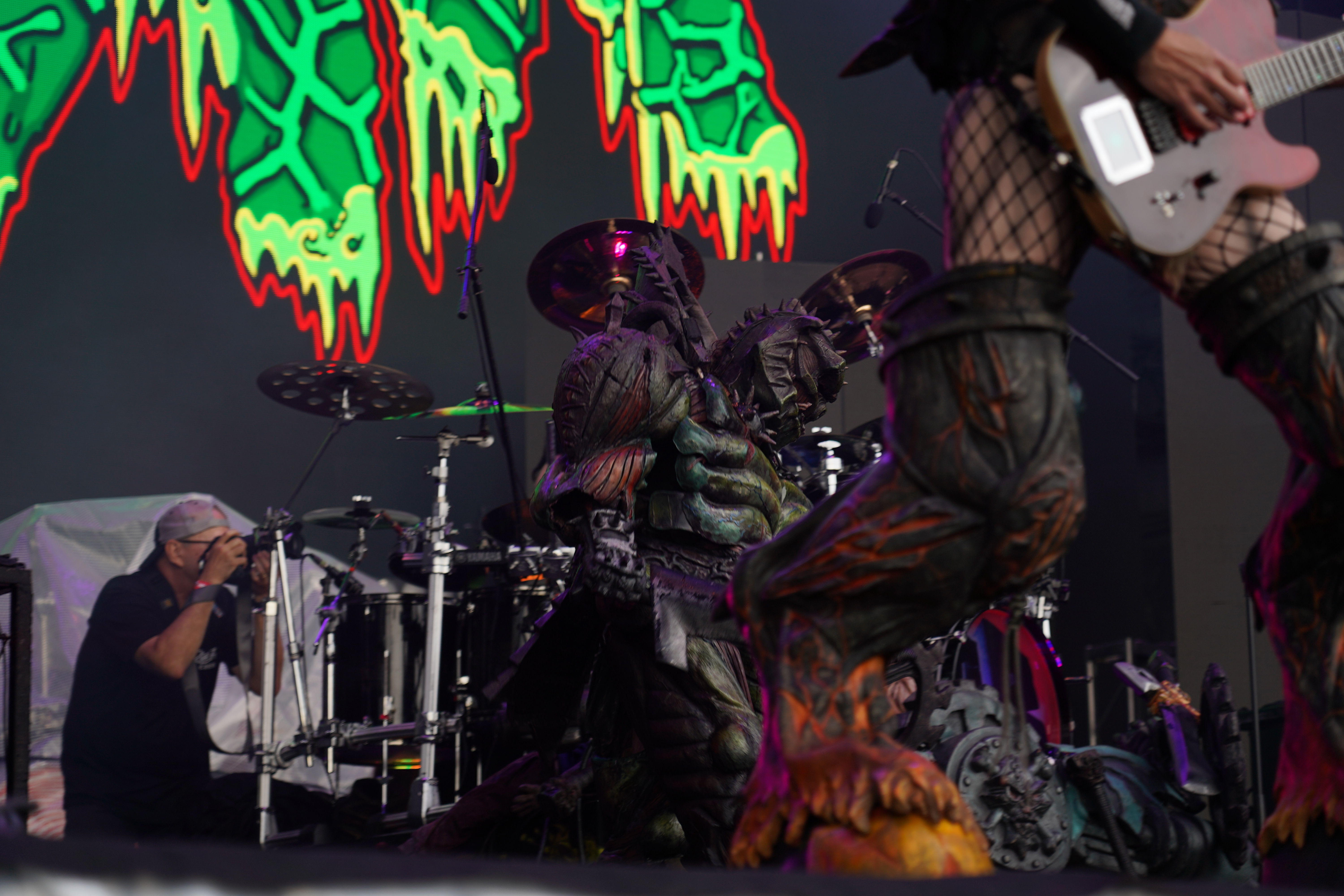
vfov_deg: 13.0
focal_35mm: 105
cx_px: 672
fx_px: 3920
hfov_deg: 19.5
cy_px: 448
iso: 125
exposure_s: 1/125
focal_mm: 105
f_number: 4
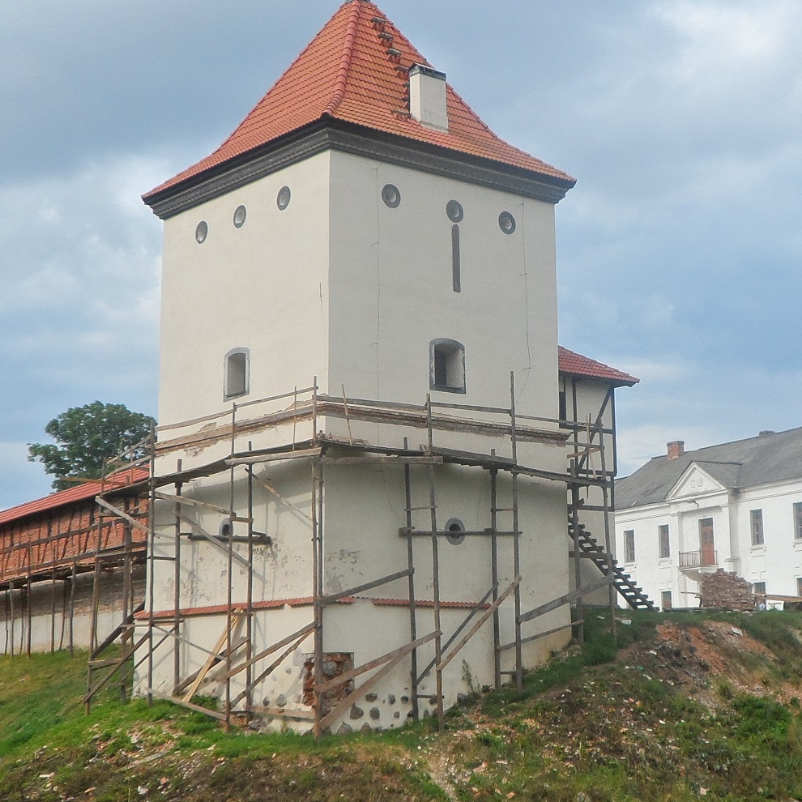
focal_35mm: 60
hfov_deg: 28.5
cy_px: 406
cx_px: 493
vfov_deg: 28.6
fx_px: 1573
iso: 80
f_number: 3.1
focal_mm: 4.9
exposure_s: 1/1000
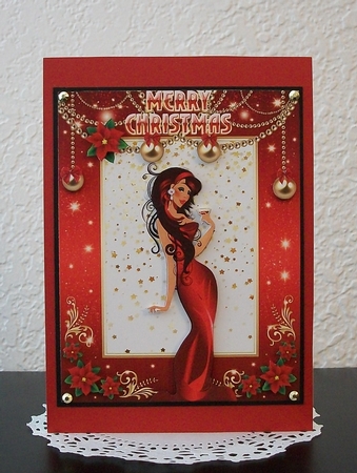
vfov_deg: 56.7
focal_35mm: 32
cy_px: 236
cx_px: 178
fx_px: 439
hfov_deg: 44.3
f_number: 2.9
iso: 220
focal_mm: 5.7
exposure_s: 1/8
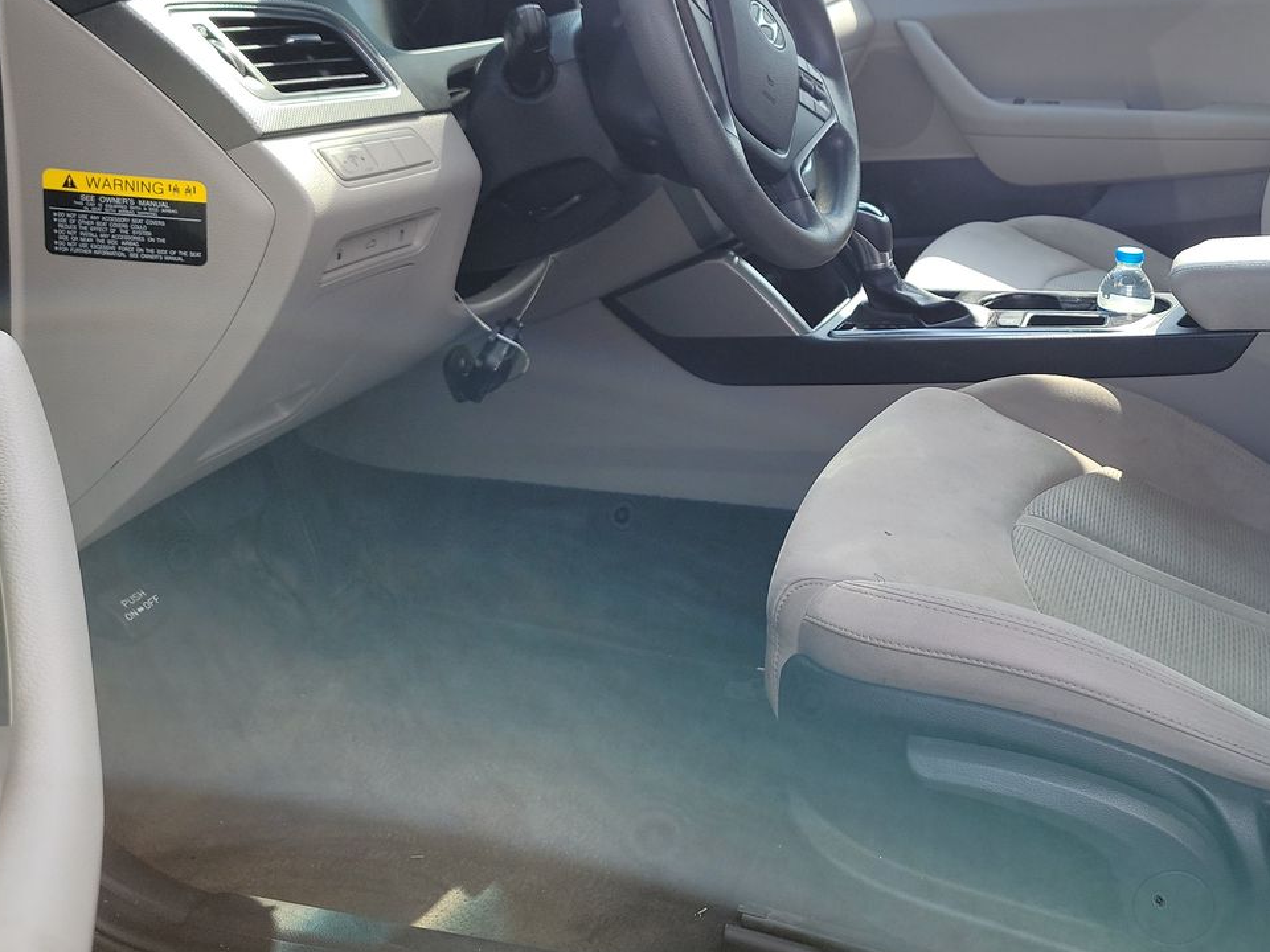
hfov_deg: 45.1
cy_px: 192
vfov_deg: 34.8
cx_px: 959
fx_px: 1468
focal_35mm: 40
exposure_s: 1/205
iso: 50
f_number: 1.8
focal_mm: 6.7
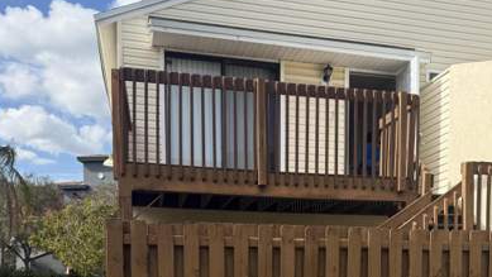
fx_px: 561
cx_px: 293
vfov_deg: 25.6
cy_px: 306
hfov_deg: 47.1
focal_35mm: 43
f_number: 1.78
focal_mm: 6.76
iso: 80
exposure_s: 1/3145
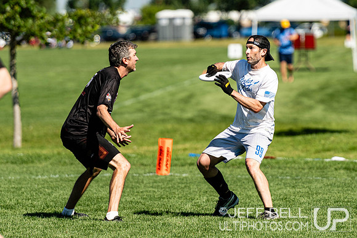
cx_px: 259
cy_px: 108
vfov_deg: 3.0
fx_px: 4615
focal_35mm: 465
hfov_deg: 4.4
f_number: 3.2
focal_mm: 200
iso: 110
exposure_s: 1/2000
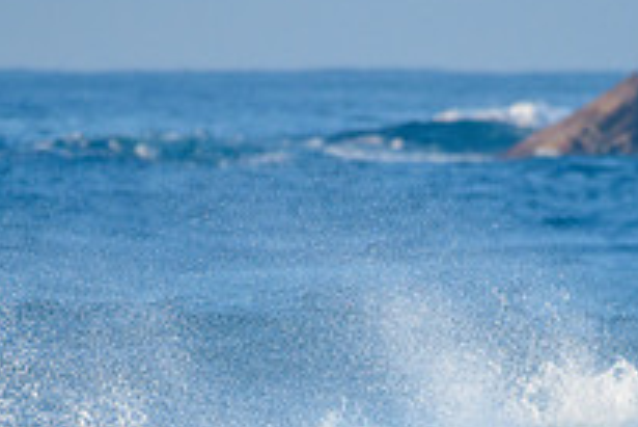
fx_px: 25129
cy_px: 556
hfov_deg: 1.5
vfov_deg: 1.0
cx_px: 389
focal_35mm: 1417
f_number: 5.6
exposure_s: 1/2000
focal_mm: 500
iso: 450
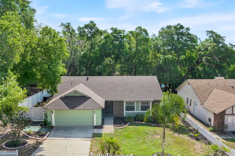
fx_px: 183
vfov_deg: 46.3
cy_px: 70
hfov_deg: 65.5
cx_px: 113
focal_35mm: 28
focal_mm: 8.38
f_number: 2.8
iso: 100
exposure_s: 1/320
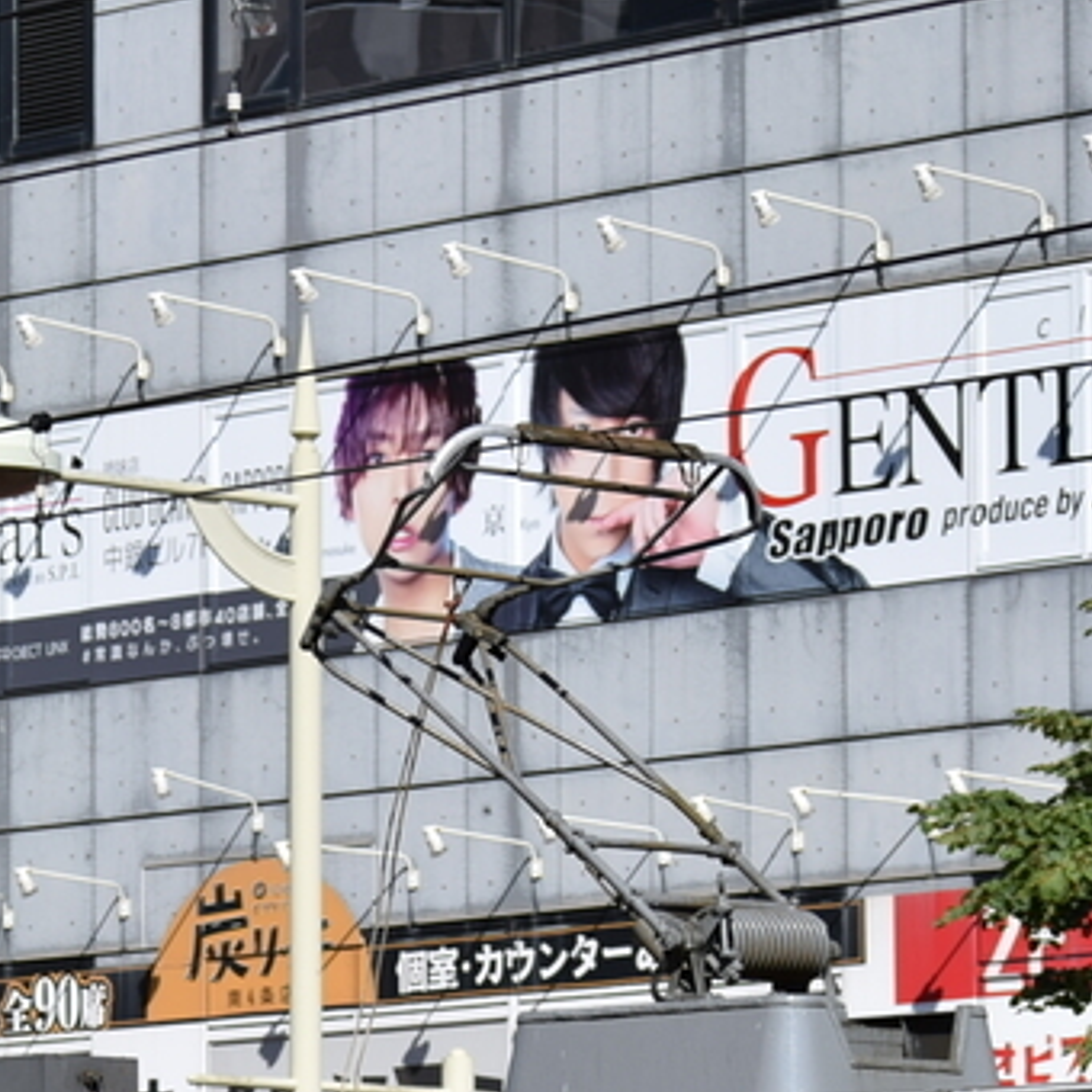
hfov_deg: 7.1
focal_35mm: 248
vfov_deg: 7.0
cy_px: 1278
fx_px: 8833
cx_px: 90
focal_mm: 55
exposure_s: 1/1000
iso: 100
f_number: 4.5
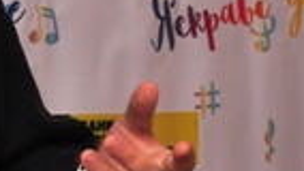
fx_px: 3540
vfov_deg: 2.8
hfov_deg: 4.9
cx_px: -184
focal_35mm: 439
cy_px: -72
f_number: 8
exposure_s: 1/60
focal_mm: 62
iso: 800
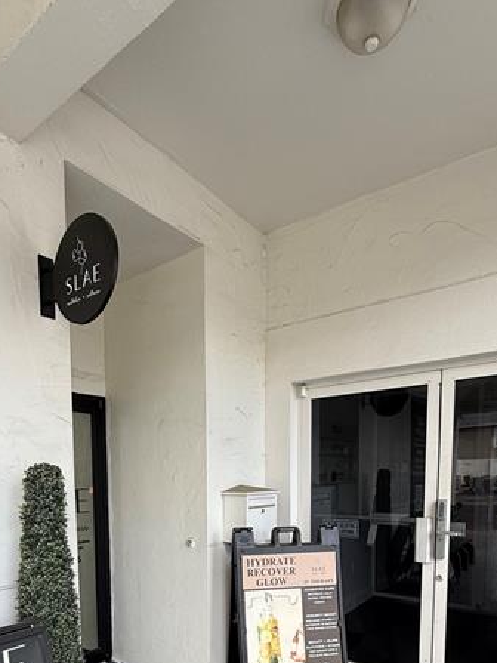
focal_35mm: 24
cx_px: 200
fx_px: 459
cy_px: 519
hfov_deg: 56.4
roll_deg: +0.5
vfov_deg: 65.8
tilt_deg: -4.3
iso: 50
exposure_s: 1/160
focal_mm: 2.22
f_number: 2.2
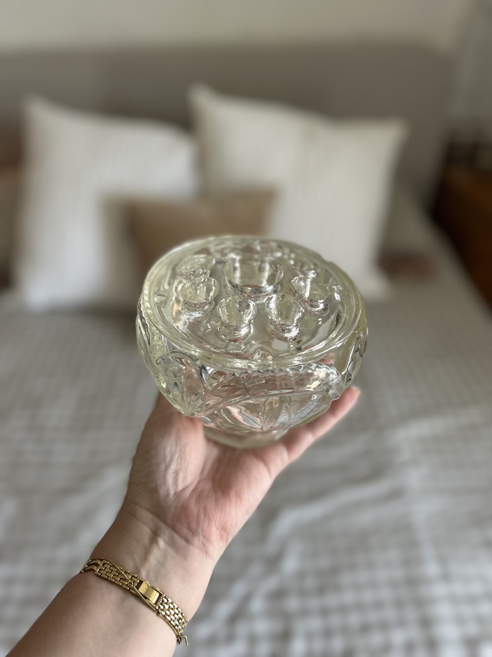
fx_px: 493
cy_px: 328
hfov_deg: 53.1
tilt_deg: -36.4
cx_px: 246
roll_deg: -0.3
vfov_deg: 67.3
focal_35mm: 26
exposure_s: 1/50
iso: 125
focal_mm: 5.7
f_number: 1.5
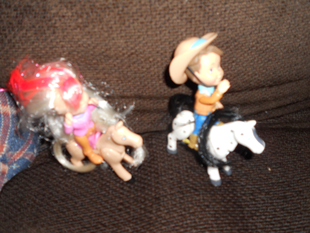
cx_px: 155
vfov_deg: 44.2
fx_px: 287
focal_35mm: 32
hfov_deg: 56.8
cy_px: 116
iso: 80
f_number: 3.5
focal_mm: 5.8
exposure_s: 1/25
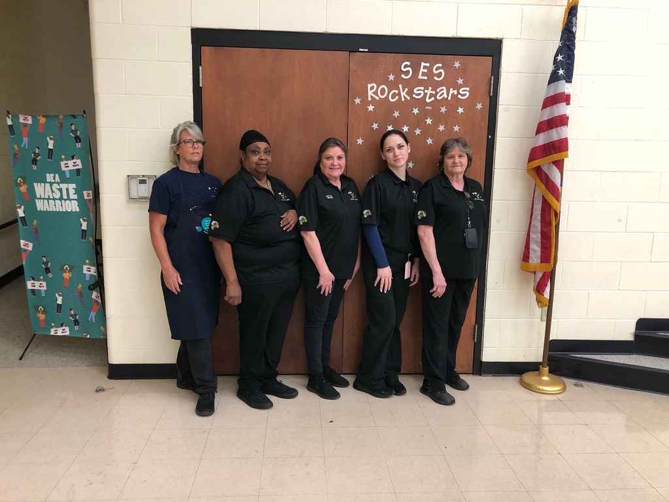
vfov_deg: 49.7
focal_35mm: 28
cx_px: 334
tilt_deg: -10.3
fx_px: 541
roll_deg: +0.1
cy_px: 251
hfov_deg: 63.4
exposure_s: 1/15
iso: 50
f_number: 1.8
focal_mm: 3.99
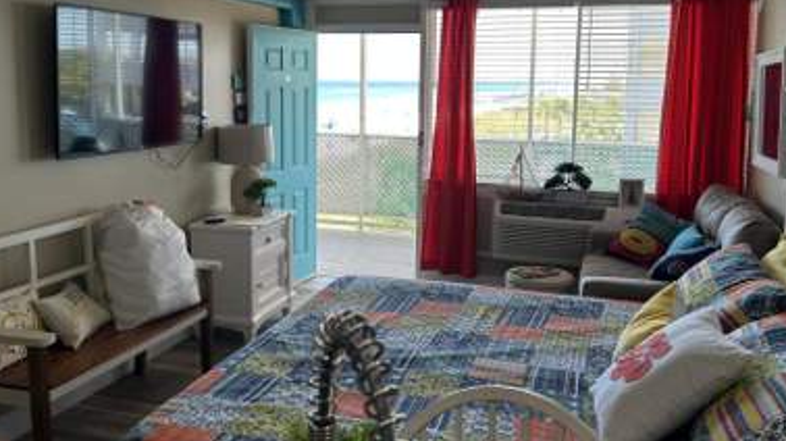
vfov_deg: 32.5
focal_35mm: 36
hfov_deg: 55.3
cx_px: 376
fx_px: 750
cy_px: 154
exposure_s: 1/216
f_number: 1.5
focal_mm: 5.7
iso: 40
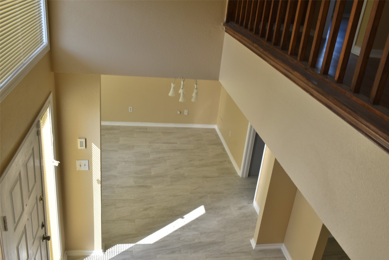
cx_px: 194
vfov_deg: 40.0
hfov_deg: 57.2
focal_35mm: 33
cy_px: 130
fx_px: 357
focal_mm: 22
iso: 200
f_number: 8
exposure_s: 1/60
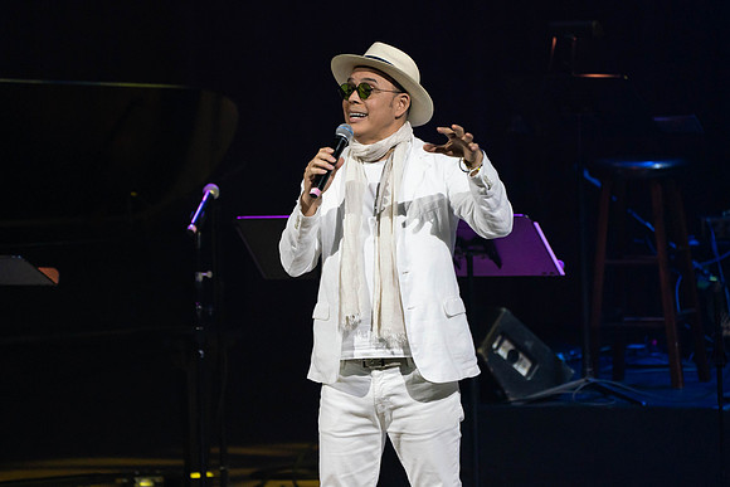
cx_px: 317
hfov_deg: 4.0
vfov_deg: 2.7
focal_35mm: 514
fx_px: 10415
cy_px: 211
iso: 2500
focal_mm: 400
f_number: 5.6
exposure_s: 1/250
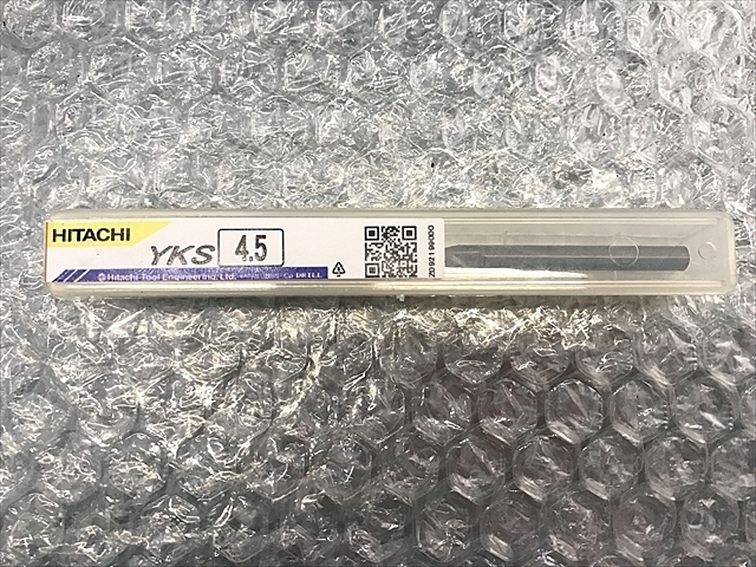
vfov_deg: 49.7
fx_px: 612
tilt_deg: -85.0
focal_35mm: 28
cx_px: 378
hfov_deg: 63.4
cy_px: 284
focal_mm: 3.99
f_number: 1.8
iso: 25
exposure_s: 1/33
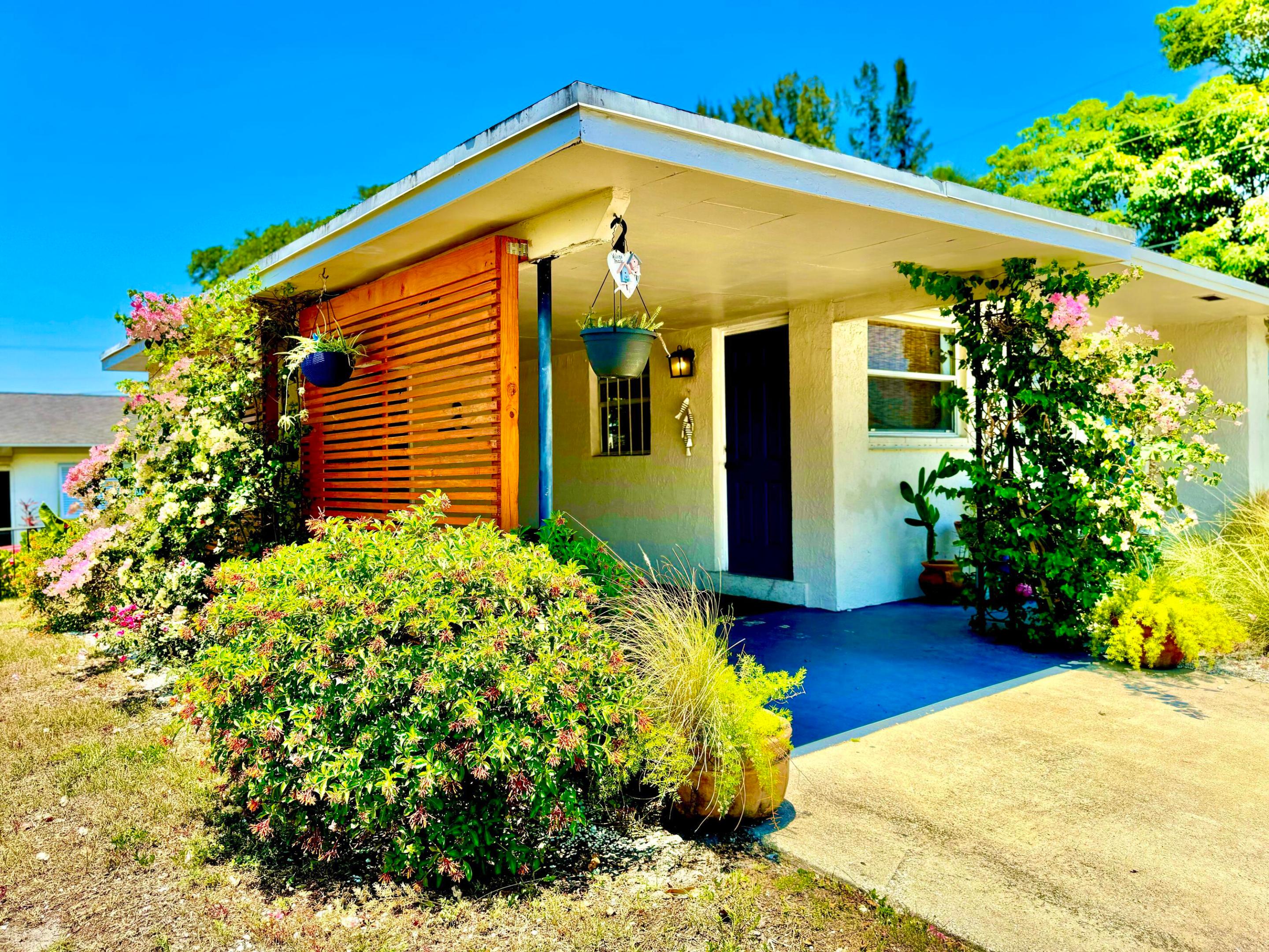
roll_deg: +0.5
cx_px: 634
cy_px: 476
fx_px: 880
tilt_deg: -1.6
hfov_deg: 71.6
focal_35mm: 24
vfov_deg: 56.8
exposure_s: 1/2415
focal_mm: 6.76
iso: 80
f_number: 1.78
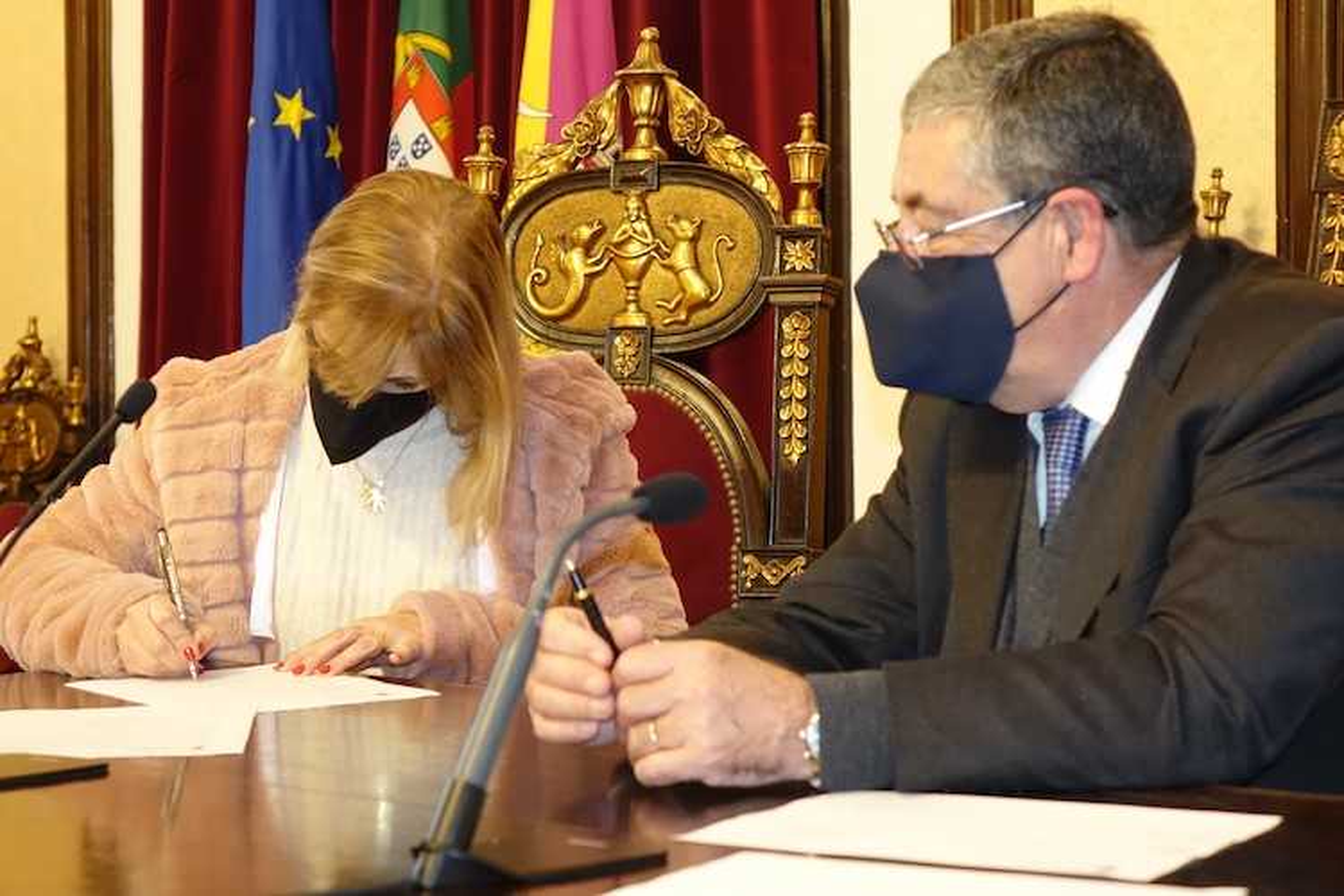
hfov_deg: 25.1
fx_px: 3024
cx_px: 672
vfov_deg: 16.9
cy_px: 448
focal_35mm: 81
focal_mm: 29.84
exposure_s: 1/60
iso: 1600
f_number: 2.8
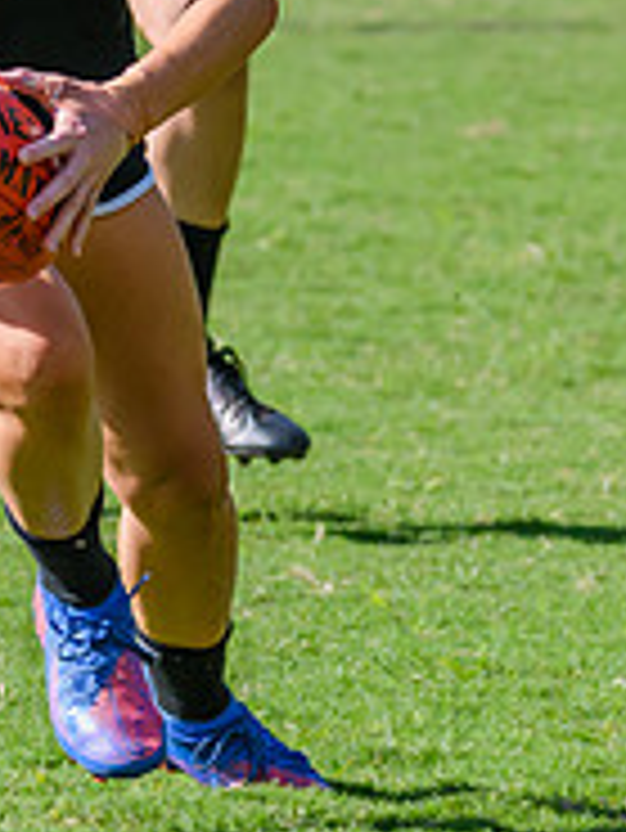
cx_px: 20
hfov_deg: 1.8
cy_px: 107
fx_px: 19821
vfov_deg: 2.4
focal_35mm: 823
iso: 800
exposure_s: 1/1250
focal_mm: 170
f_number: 7.1
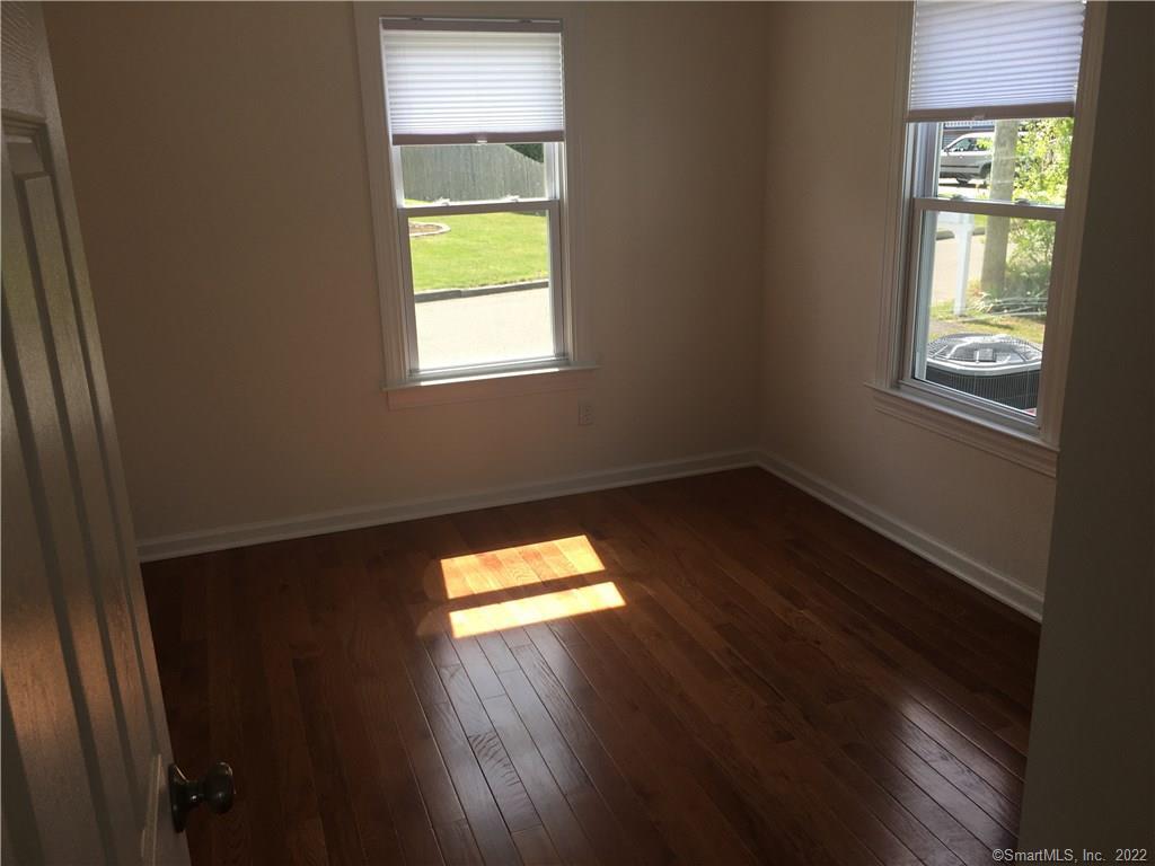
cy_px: 433
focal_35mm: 29
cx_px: 578
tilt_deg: -16.2
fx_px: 968
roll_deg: +1.8
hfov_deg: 61.7
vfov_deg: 48.2
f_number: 2.2
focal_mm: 4.15
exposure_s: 1/199
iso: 25
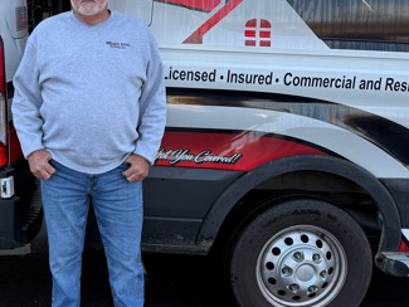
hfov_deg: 32.1
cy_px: 123
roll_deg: -1.2
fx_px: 697
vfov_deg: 24.8
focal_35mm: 59
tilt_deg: -7.7
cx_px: 103
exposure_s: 1/607
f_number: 1.78
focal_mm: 6.76
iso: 80
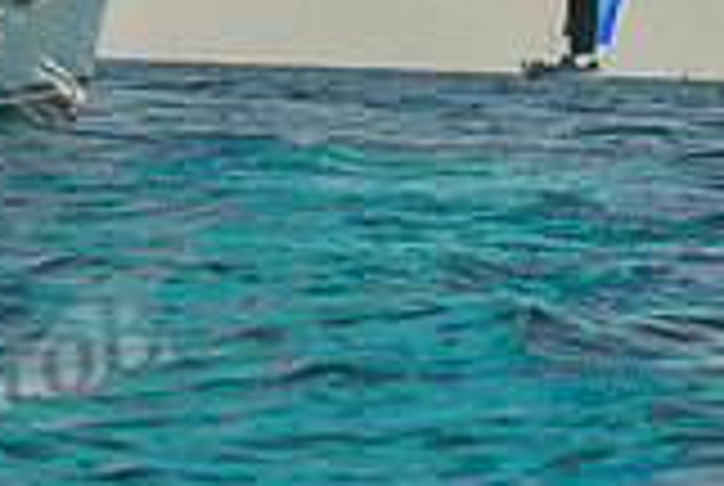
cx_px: -418
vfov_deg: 5.4
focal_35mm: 252
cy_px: -286
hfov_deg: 8.0
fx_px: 5077
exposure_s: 1/640
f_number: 9
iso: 200
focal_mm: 70
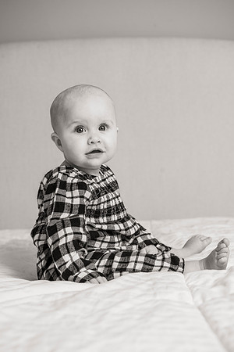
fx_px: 565
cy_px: 176
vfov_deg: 34.5
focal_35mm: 58
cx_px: 117
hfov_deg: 23.4
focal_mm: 58
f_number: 5.6
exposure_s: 1/200
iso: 400
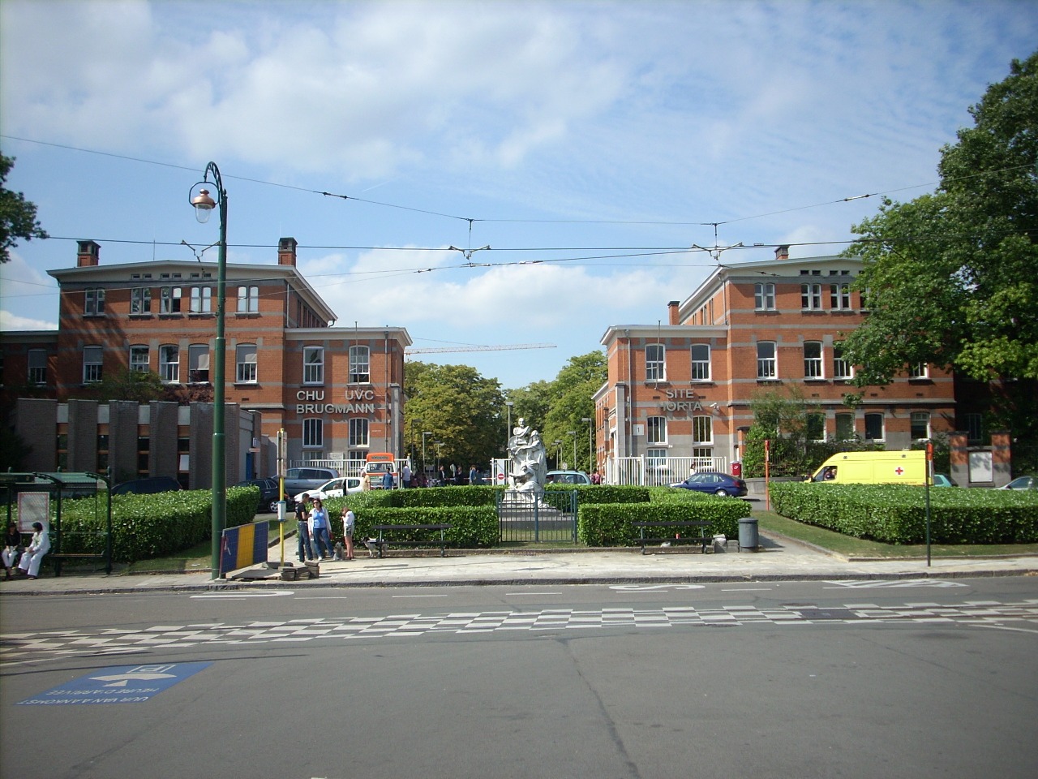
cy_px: 390
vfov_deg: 38.7
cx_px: 519
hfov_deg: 50.1
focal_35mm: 37
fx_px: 1109
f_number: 5.6
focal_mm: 6.2
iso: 64
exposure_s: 1/261
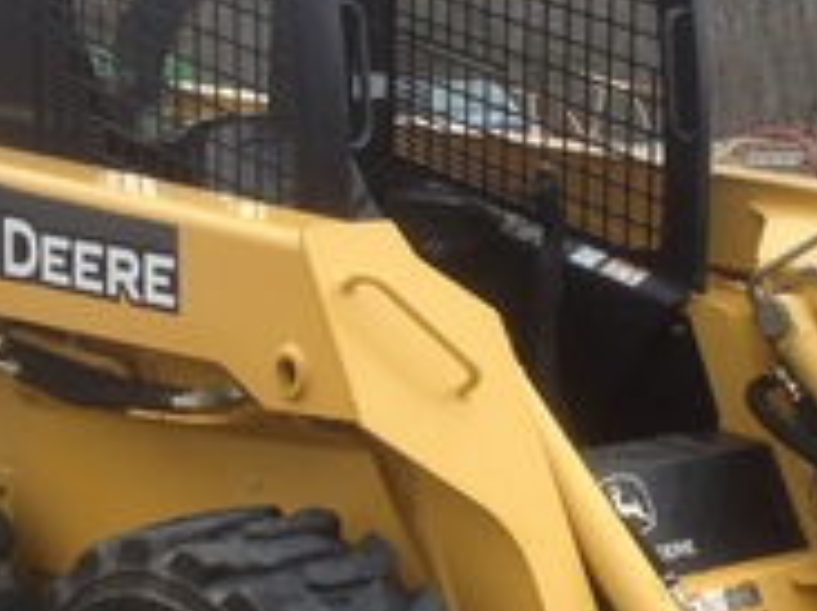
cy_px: 486
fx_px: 2453
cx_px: 549
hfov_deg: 18.9
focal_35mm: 104
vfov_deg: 14.1
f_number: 2.4
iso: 50
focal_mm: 4.28
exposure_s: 1/192
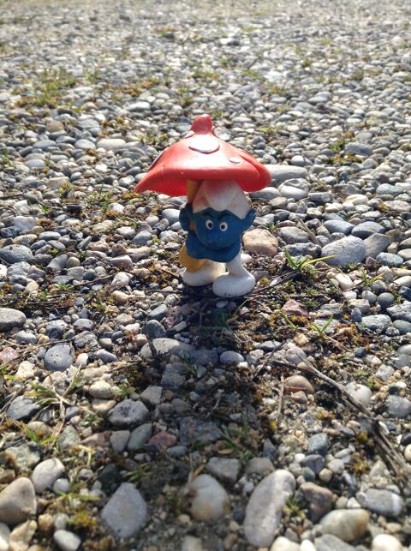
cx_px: 206
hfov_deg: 42.8
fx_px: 524
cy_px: 276
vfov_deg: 55.4
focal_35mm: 33
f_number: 2.4
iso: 25
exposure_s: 1/495
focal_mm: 3.3
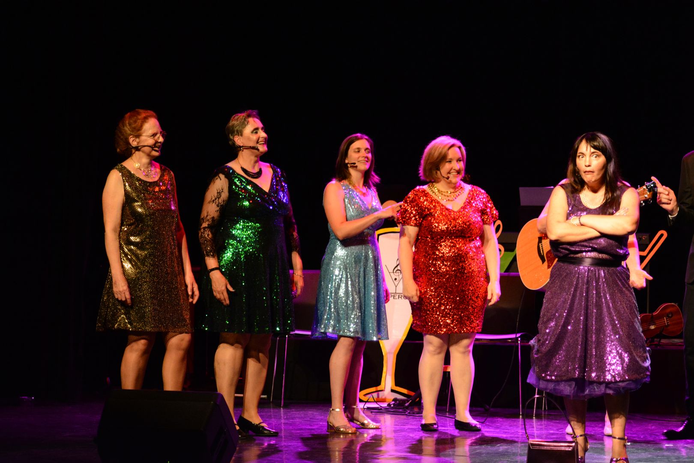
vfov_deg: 13.0
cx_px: 347
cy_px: 232
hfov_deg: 19.5
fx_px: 2024
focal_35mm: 105
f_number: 4
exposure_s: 1/80
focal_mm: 70
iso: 3200
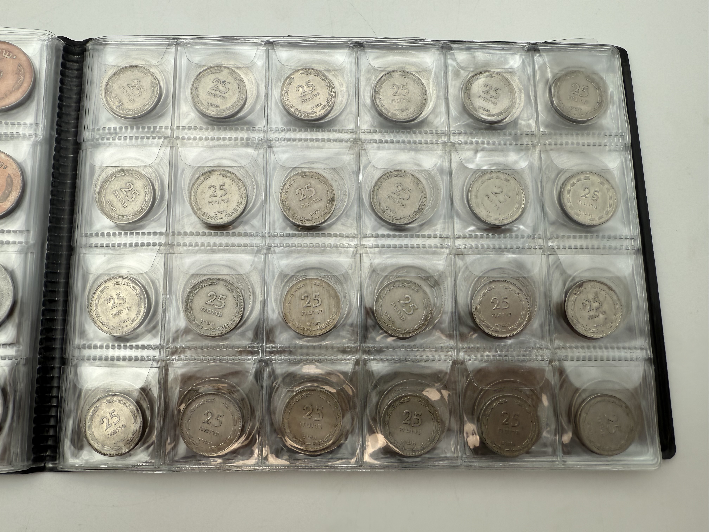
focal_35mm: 24
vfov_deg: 56.8
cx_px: 354
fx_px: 492
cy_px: 266
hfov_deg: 71.6
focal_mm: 2.22
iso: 40
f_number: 2.2
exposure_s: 1/244
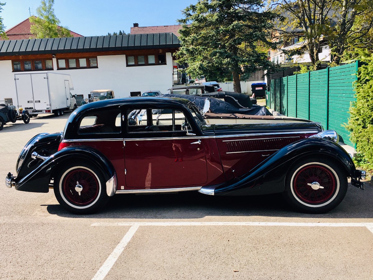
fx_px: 312
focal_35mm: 29
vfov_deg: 48.2
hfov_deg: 61.7
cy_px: 140
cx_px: 186
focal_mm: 4.15
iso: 25
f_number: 2.2
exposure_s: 1/793
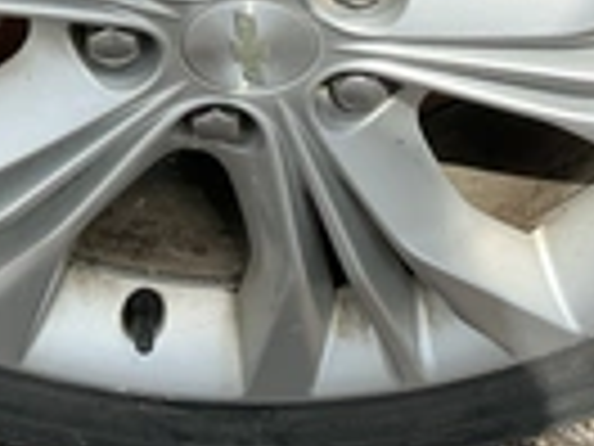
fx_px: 1459
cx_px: 252
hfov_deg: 23.0
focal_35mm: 85
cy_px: -131
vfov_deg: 16.4
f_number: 1.8
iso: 25
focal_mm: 3
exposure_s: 1/978
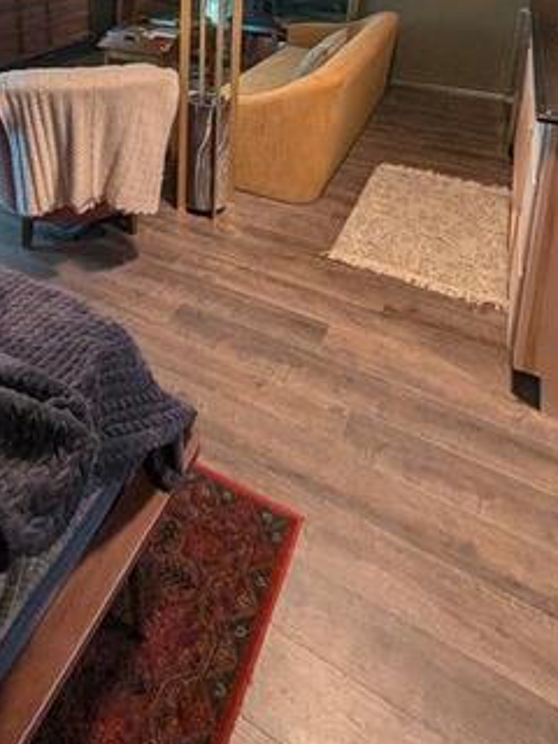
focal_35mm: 26
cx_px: 160
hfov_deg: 51.4
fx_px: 559
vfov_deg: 56.2
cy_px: 49
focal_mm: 1.54
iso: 86
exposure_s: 1/40
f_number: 2.2
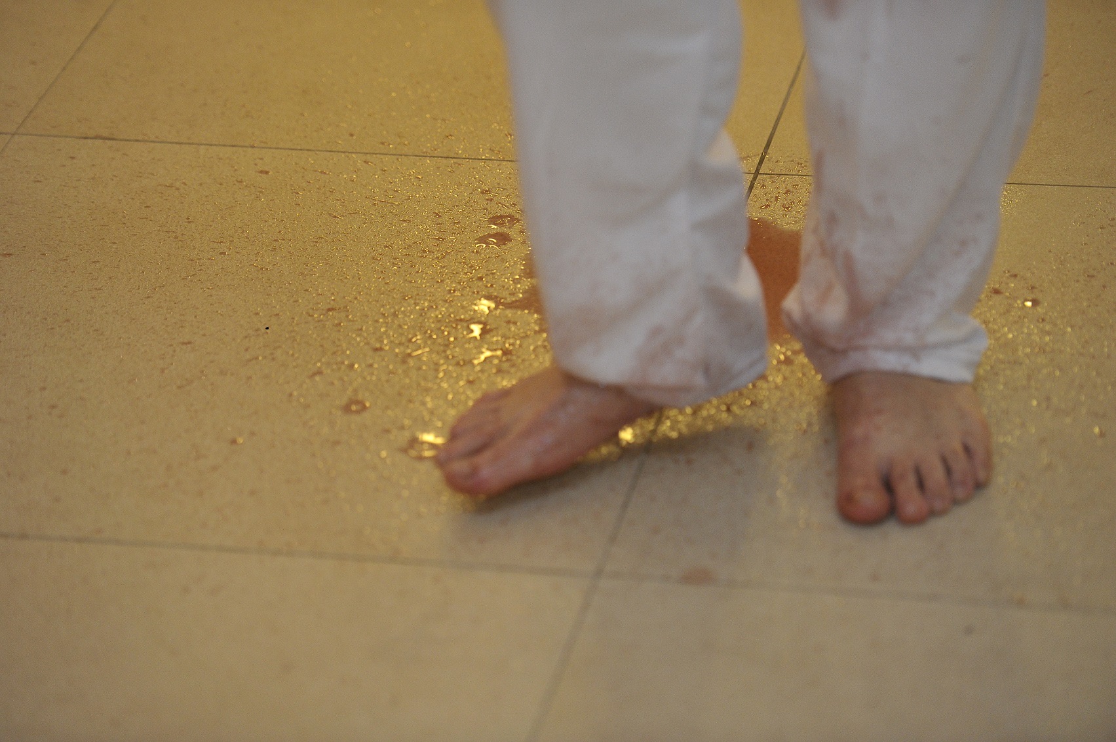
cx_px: 558
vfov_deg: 9.8
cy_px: 371
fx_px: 4337
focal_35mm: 140
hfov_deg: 14.7
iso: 3200
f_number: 2.8
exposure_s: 1/200
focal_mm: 140
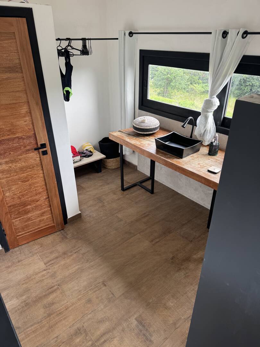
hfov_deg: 56.8
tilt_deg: -29.8
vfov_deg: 71.6
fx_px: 240
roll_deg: -0.2
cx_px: 130
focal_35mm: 24
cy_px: 174
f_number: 1.78
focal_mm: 6.76
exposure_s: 1/121
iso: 64
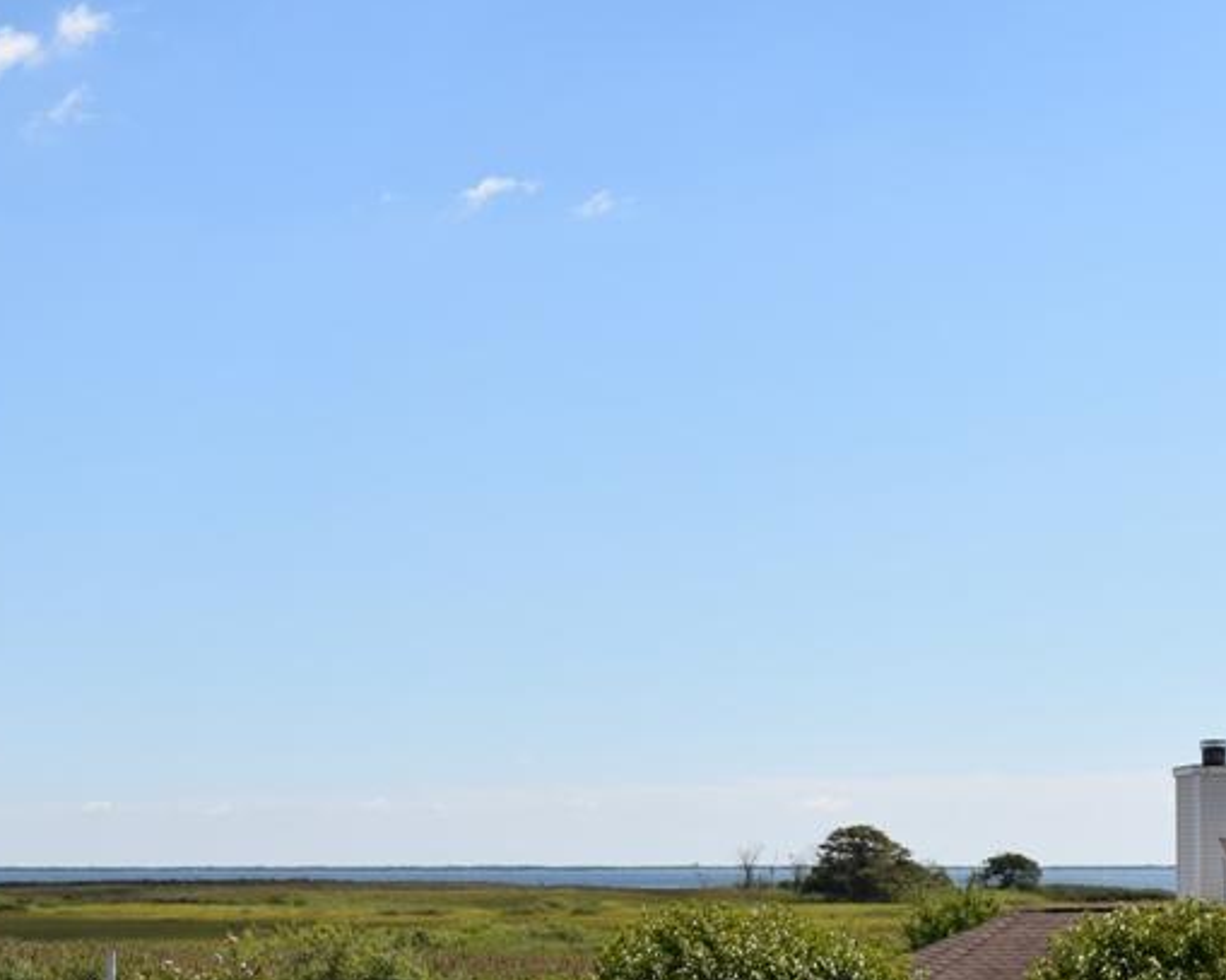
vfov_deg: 17.9
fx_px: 3084
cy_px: 815
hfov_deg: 22.1
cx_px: 198
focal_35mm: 85
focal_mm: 30
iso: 100
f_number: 11
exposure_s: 1/200
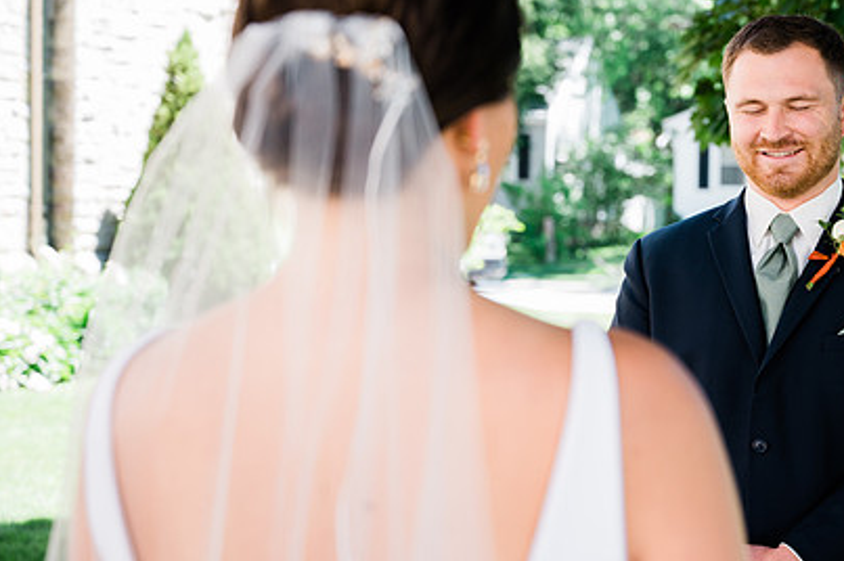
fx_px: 1991
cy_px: 228
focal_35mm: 85
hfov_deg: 23.7
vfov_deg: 16.0
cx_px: 605
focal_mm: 59
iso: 320
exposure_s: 1/320
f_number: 4
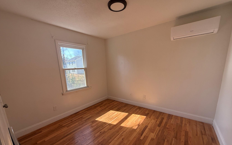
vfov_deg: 74.1
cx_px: 116
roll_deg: +1.4
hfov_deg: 101.5
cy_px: 86
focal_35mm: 15
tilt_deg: -11.4
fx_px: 95
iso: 64
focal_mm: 2.22
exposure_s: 1/170
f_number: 2.2
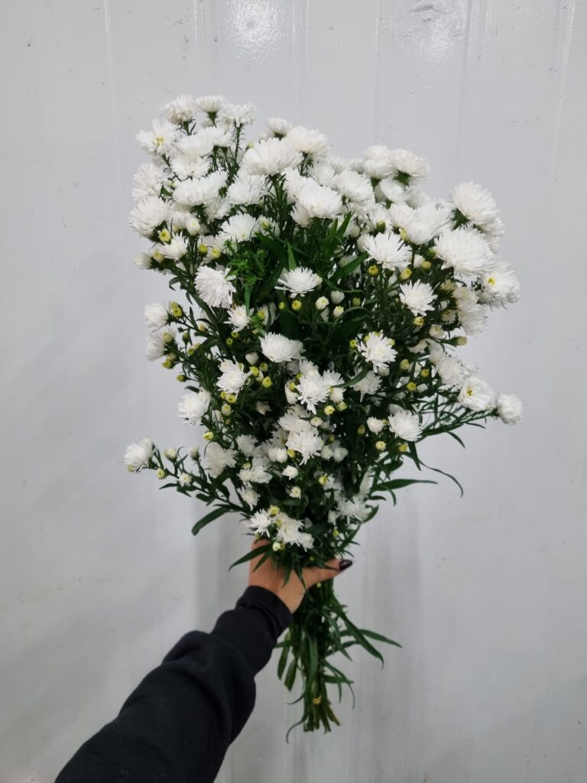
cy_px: 392
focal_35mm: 26
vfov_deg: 67.3
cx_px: 294
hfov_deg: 53.1
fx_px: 588
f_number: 1.8
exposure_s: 1/120
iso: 320
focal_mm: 5.4
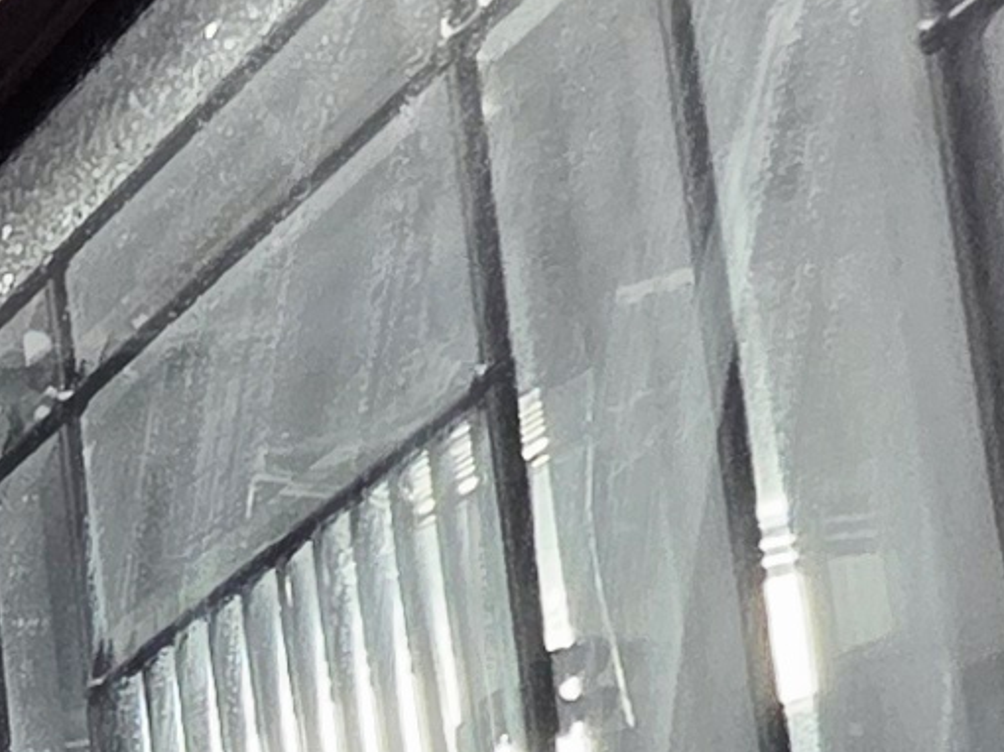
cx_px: -2280
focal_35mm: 102
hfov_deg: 10.4
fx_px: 2957
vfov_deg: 11.7
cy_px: 1833
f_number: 1.9
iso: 200
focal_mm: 2.2
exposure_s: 1/60.2
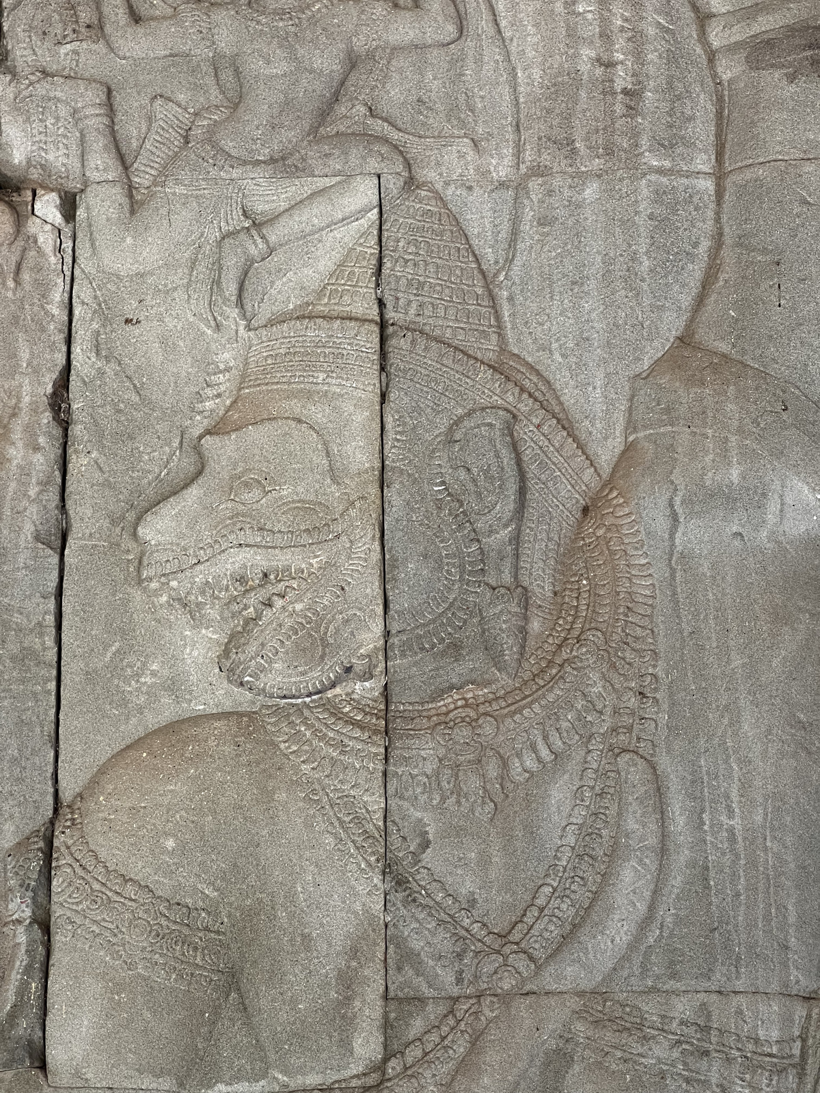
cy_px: 546
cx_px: 410
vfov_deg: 25.3
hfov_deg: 19.1
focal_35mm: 77
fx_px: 2432
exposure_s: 1/99
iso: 200
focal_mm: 9
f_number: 2.8
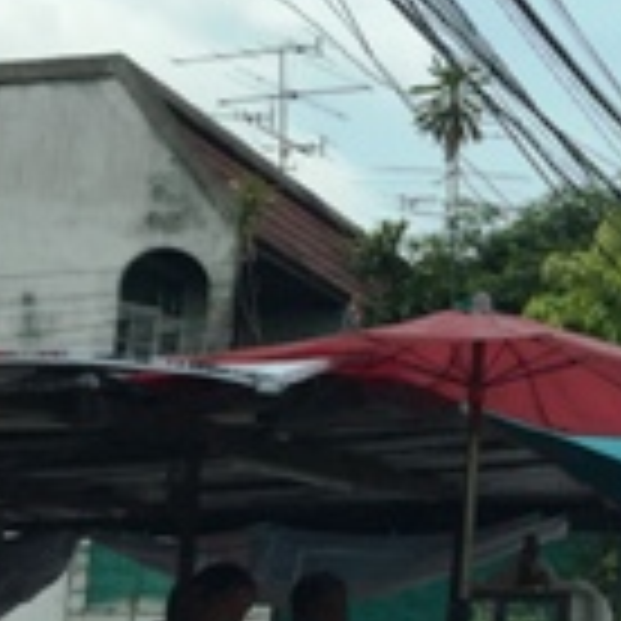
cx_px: 1372
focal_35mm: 119
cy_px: 364
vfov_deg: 14.6
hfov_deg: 12.3
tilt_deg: +5.9
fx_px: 2415
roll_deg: -0.6
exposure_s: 1/964
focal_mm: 4.15
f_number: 2.2
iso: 32
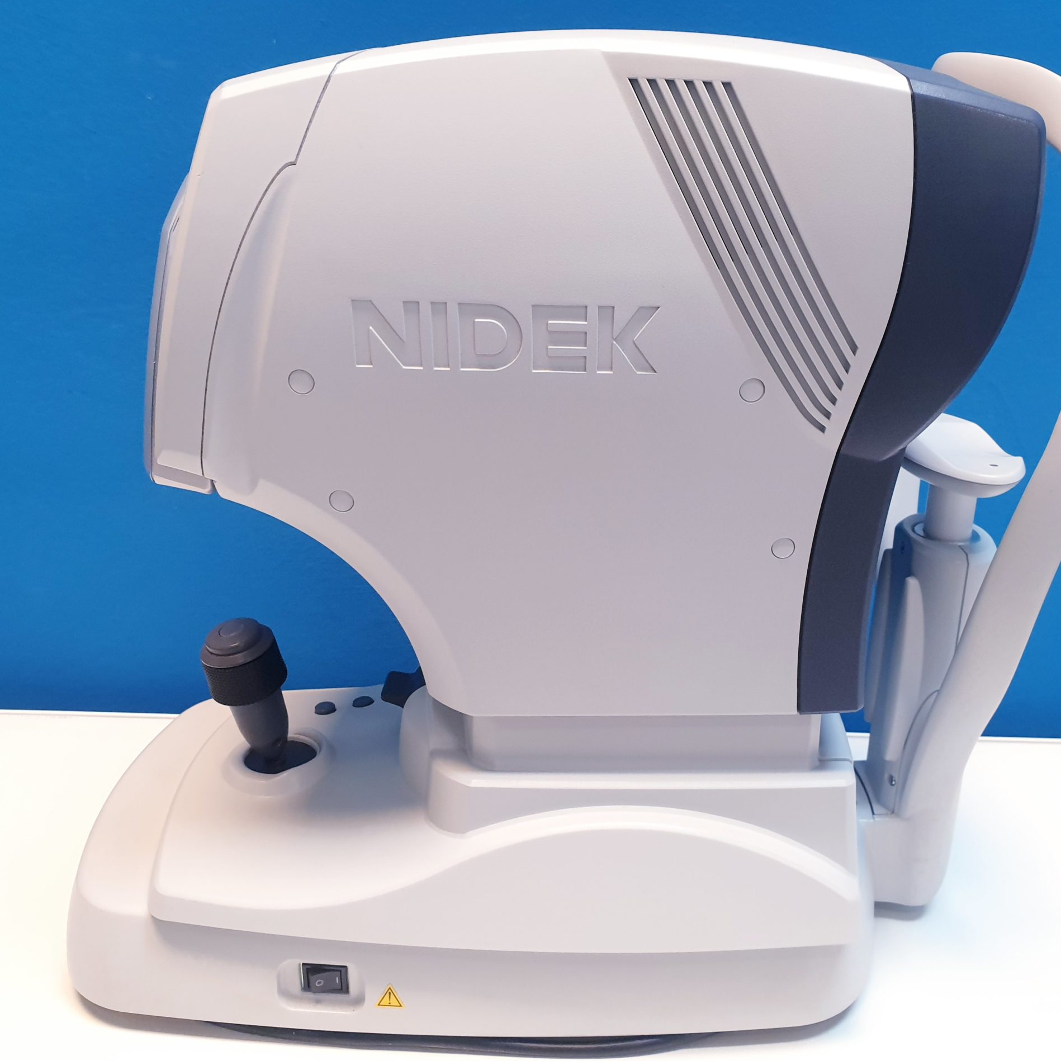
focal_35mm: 31
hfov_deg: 52.4
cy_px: 527
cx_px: 600
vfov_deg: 52.5
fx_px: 1075
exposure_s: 1/50
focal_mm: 4.3
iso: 125
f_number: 2.4
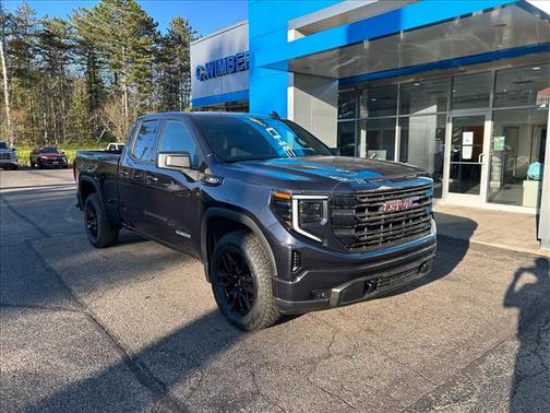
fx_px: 413
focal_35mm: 26
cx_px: 275
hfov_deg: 67.3
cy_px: 206
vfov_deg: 53.1
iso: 50
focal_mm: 5.7
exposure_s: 1/924
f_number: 1.5
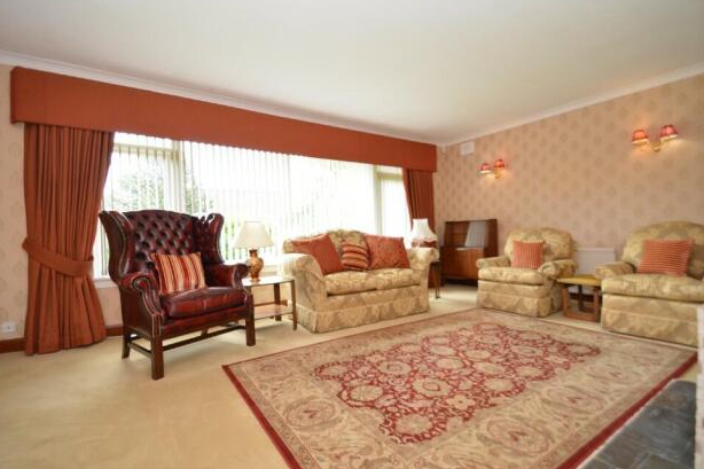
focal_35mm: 16
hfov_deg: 96.7
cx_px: 365
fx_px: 313
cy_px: 228
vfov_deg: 73.7
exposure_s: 1/80
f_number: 4.5
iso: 200
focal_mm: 10
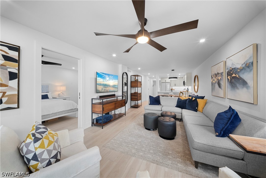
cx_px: 133
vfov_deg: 90.0
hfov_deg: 112.6
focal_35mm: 12
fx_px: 89
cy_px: 89
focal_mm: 12
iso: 2000
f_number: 11
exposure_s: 1/30
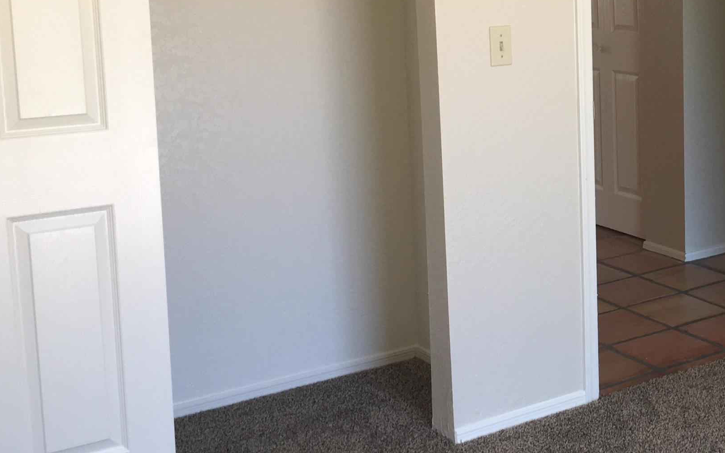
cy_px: 112
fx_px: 1126
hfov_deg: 33.7
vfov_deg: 22.5
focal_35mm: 57
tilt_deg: -9.0
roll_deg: +0.9
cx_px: 656
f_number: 2.2
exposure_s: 1/60
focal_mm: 4.15
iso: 32
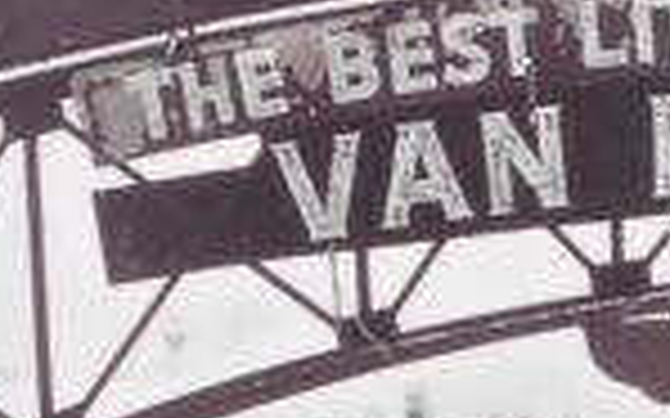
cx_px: 1196
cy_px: 665
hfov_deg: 9.2
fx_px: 3997
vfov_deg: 5.9
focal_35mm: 219
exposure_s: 1/30
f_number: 3.6
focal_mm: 7.1
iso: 400
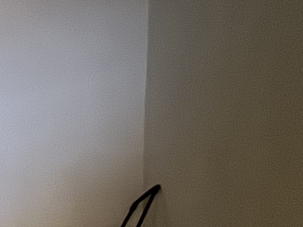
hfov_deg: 19.9
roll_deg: +1.3
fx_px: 490
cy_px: 246
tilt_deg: -4.2
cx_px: -289
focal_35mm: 56
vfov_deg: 24.4
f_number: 2.2
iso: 1250
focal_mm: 2.22
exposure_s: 1/10
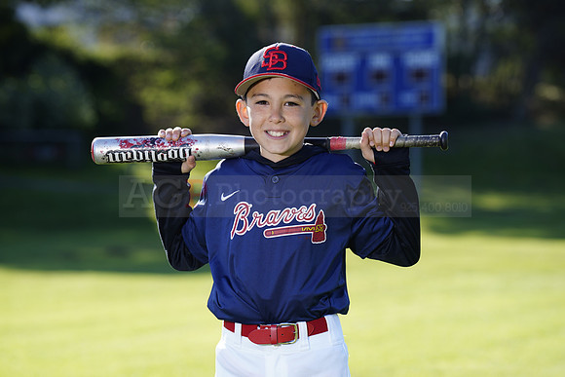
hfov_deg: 12.7
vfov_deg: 8.5
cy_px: 188
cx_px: 282
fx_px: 2543
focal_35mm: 162
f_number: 5
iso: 100
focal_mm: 162
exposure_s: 1/250
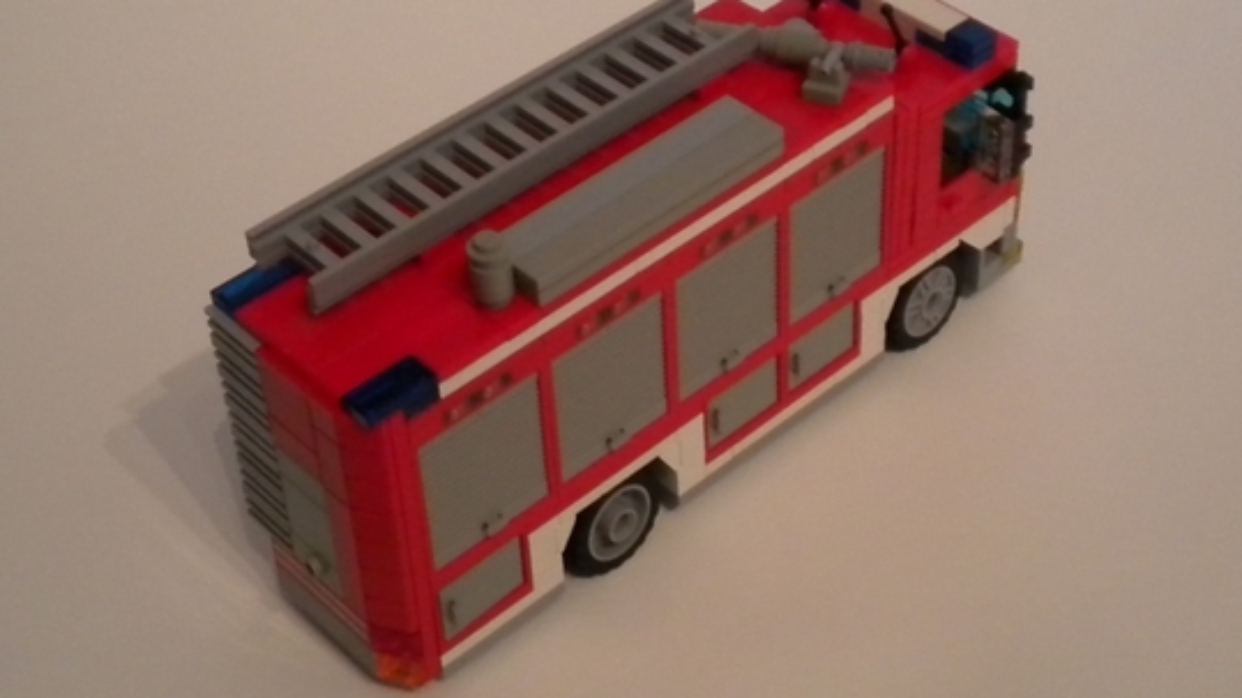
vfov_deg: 22.5
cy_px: 217
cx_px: 613
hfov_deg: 39.2
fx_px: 1745
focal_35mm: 53
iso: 400
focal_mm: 7.4
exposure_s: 1/13.6
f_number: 3.5
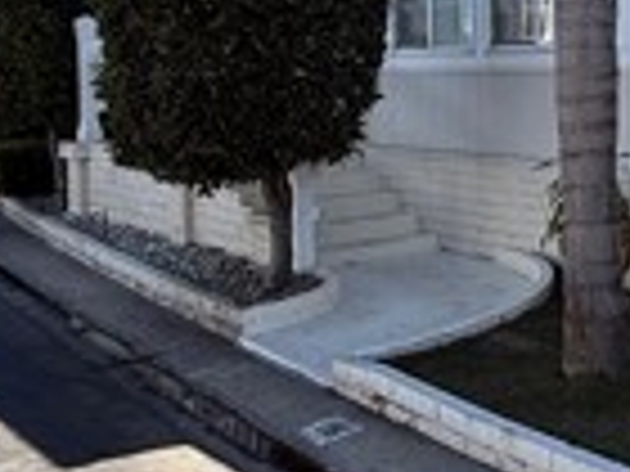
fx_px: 1165
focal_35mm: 64
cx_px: 729
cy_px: 63
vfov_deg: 22.5
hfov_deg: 27.2
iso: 50
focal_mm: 2.22
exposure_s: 1/853
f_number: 2.2
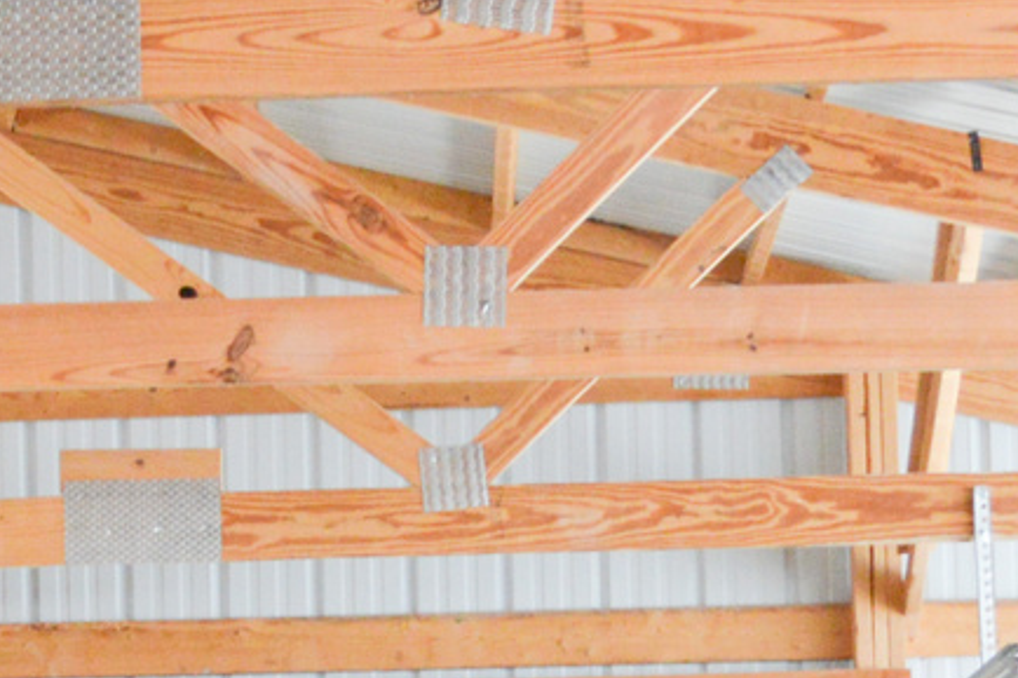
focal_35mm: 205
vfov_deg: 6.6
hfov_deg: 9.9
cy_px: 1032
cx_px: -122
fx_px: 5805
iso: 720
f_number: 4.5
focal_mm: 29
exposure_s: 1/60
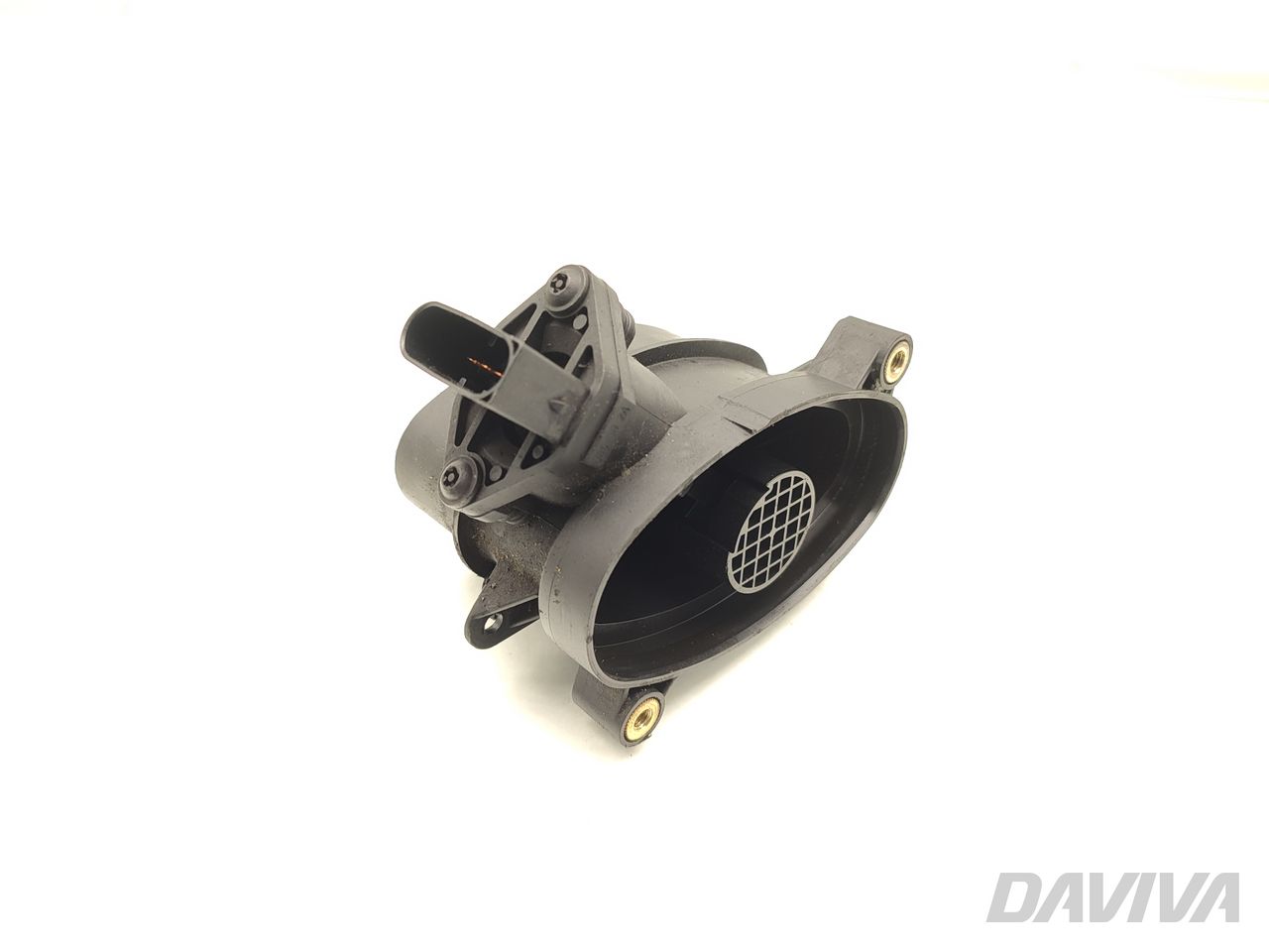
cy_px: 476
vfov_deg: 56.8
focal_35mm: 24
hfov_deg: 71.6
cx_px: 634
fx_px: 880
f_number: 1.89
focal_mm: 5.89
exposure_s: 1/80
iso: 200
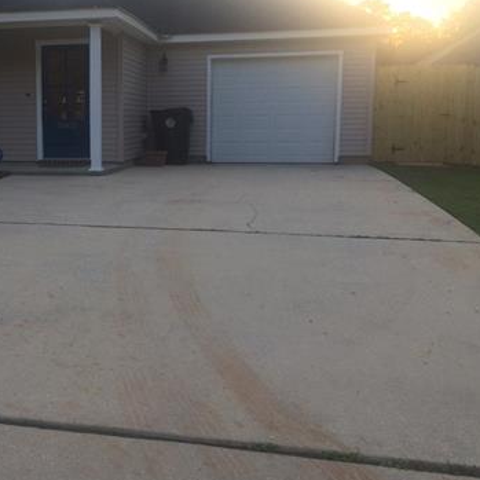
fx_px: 737
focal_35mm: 47
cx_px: 80
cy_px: 204
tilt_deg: -7.0
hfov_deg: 34.7
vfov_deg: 36.0
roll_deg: -0.1
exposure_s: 1/466
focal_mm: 4.15
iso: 32
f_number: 2.2
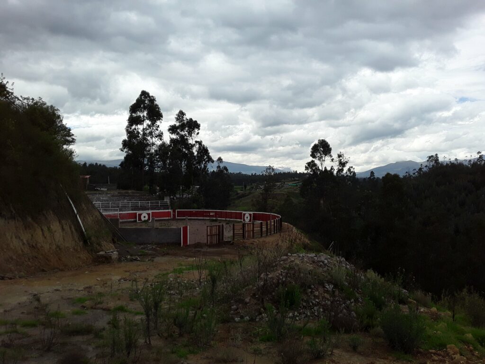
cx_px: 242
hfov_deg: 58.4
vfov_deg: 45.4
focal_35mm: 31
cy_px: 182
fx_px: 434
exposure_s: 1/1383
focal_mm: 3.3
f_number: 2.2
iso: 40
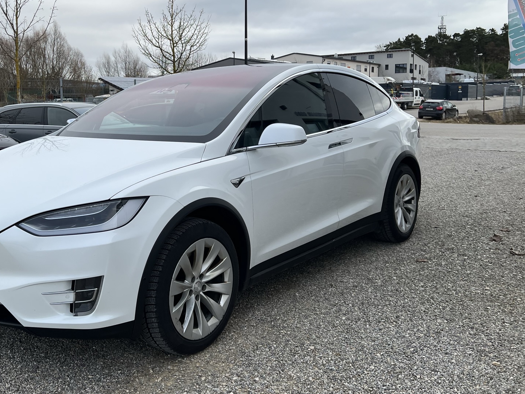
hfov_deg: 49.3
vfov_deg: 38.5
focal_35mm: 37
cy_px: 162
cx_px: 176
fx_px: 561
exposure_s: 1/2353
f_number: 1.5
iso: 50
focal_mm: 5.7
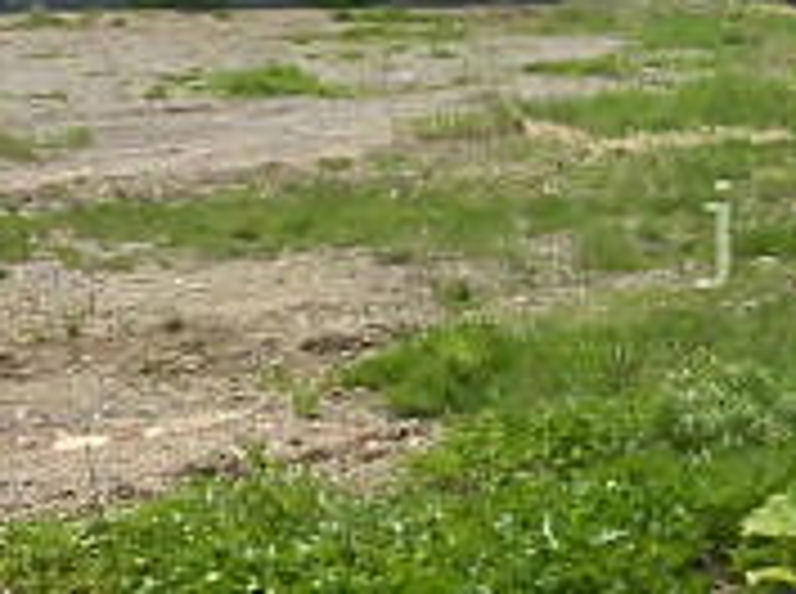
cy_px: 234
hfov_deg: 20.8
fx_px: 1997
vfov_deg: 16.9
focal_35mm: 87
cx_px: 1003
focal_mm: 4.3
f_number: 7.8
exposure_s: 1/500
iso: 250
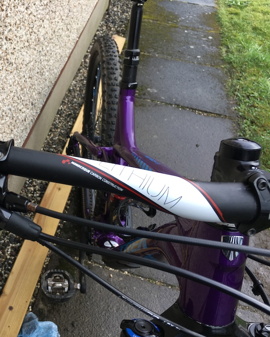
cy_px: 169
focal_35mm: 38
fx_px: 380
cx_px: 45
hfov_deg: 37.4
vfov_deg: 47.9
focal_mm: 4.15
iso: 25
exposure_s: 1/100
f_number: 2.2
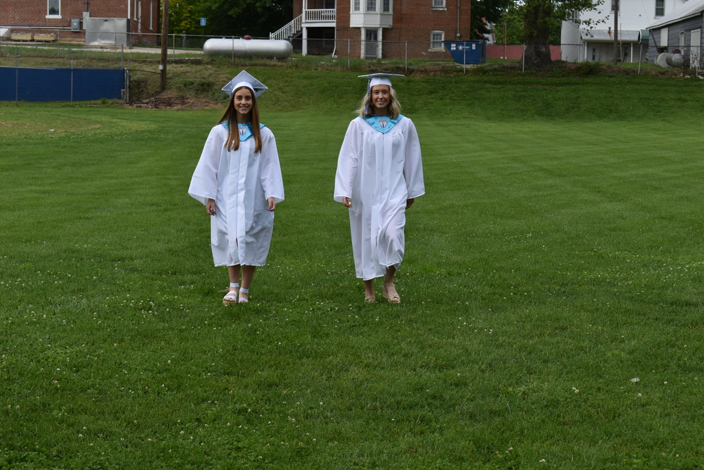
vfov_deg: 16.6
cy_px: 235
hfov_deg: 24.6
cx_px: 352
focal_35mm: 82
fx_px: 1613
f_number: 8
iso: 140
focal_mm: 55
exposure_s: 1/250
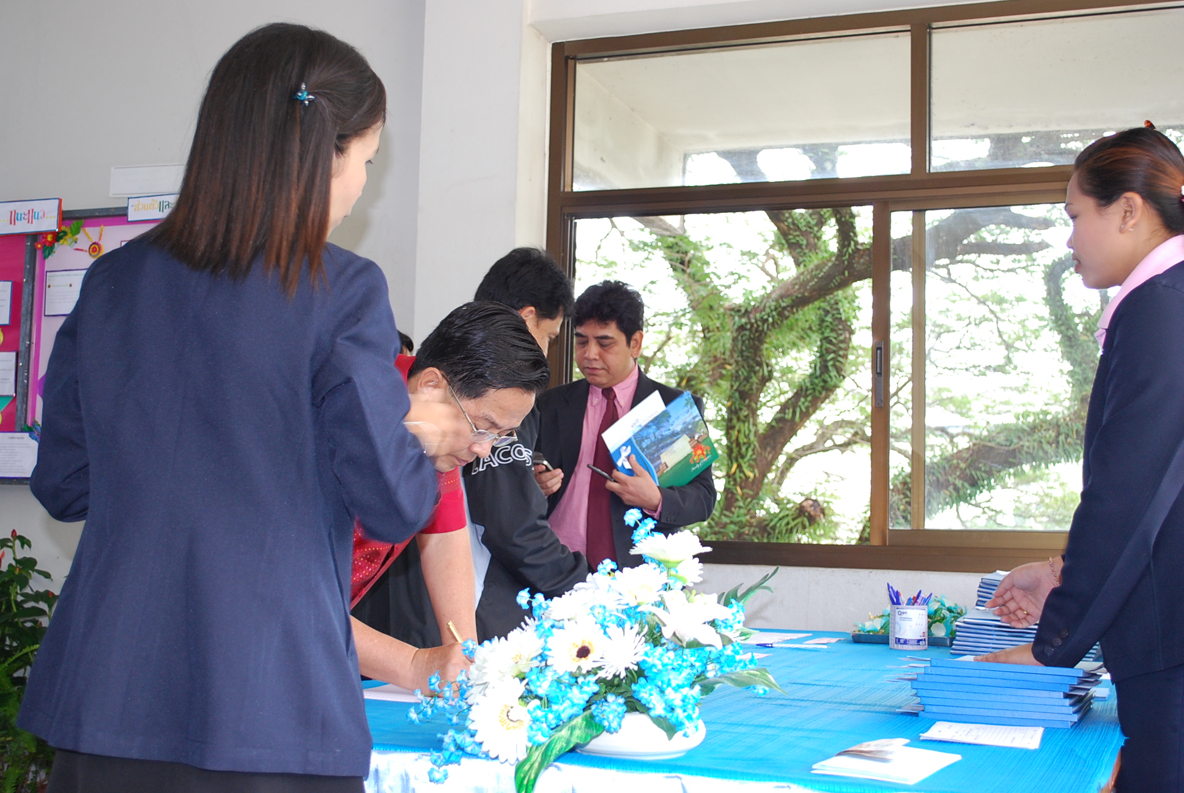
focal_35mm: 48
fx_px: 1581
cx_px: 592
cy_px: 396
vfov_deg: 28.2
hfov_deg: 41.1
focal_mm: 32
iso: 400
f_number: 4.8
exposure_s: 1/50
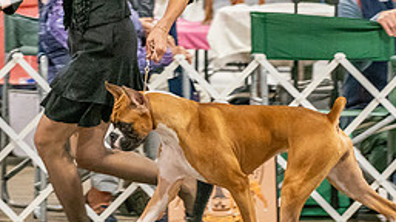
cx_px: 203
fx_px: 3441
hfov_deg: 6.6
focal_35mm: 328
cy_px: 40
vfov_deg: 3.7
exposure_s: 1/250
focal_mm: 119
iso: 6400
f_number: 3.5
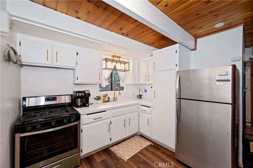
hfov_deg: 104.3
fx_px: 98
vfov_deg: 81.1
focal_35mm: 14
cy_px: 84
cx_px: 126
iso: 400
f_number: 8
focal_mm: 14
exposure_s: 1/20
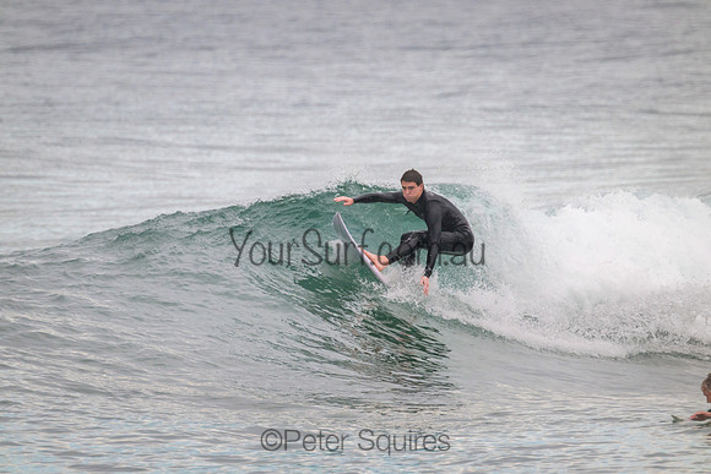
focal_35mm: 800
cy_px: 237
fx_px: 15803
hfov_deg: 2.6
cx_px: 356
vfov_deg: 1.7
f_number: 11
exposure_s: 1/320
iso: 2000
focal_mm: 800
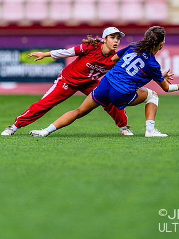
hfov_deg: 1.7
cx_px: 131
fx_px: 6030
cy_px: 67
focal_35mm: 875
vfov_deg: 2.3
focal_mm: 400
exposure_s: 1/1250
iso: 280
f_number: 3.2
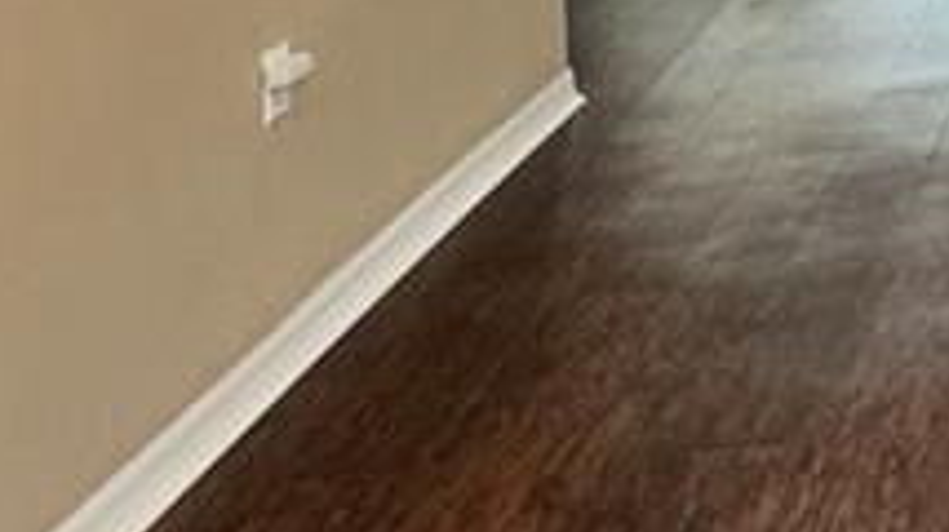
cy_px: -448
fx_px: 1836
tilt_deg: -3.8
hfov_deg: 23.0
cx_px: 1459
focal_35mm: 73
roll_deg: +0.5
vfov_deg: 14.4
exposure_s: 1/60
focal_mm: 2.22
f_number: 2.2
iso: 200
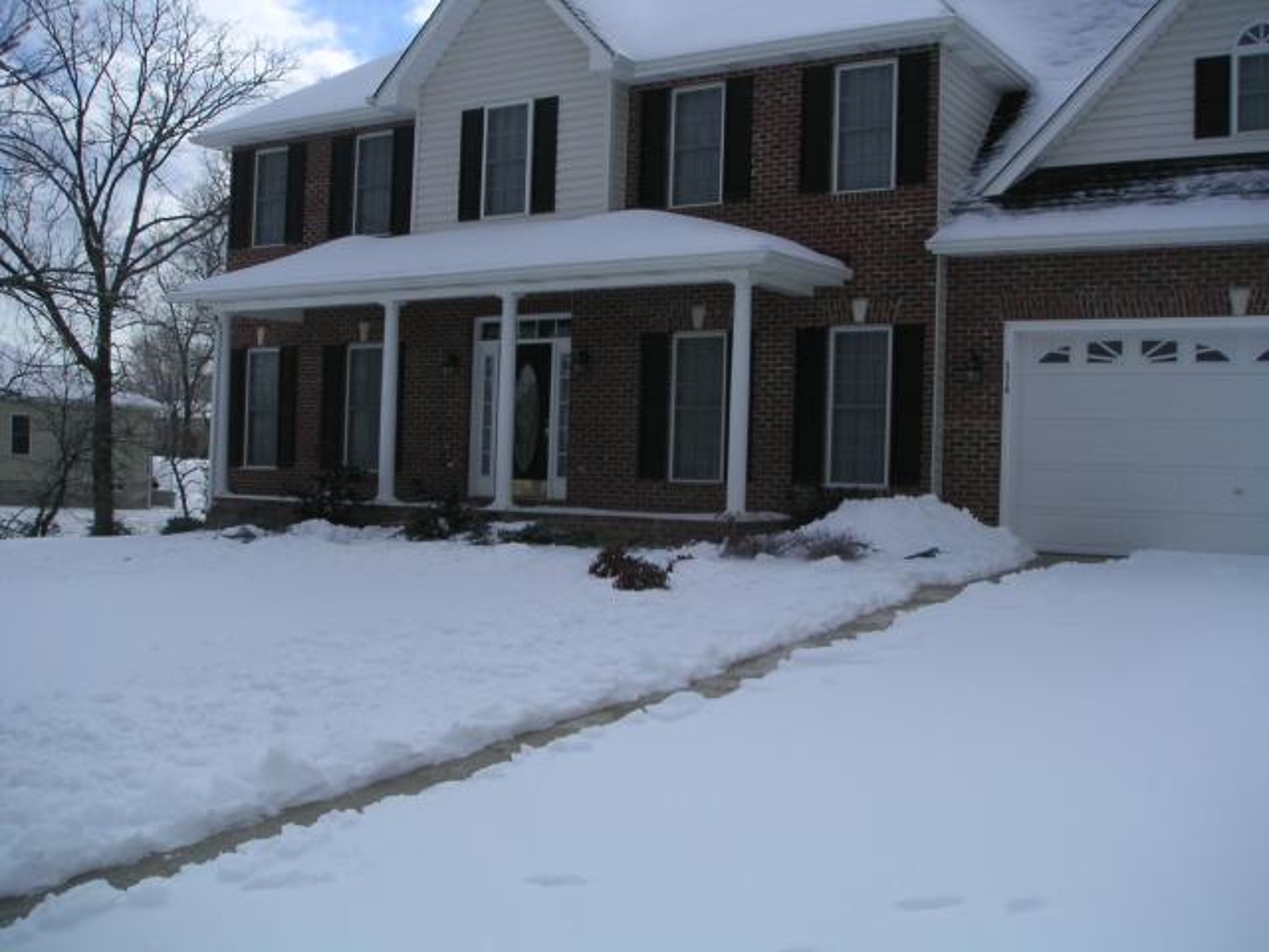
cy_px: 476
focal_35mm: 38
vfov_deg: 37.7
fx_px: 1393
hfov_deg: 49.0
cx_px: 634
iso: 50
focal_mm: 6
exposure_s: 1/500
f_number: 6.7
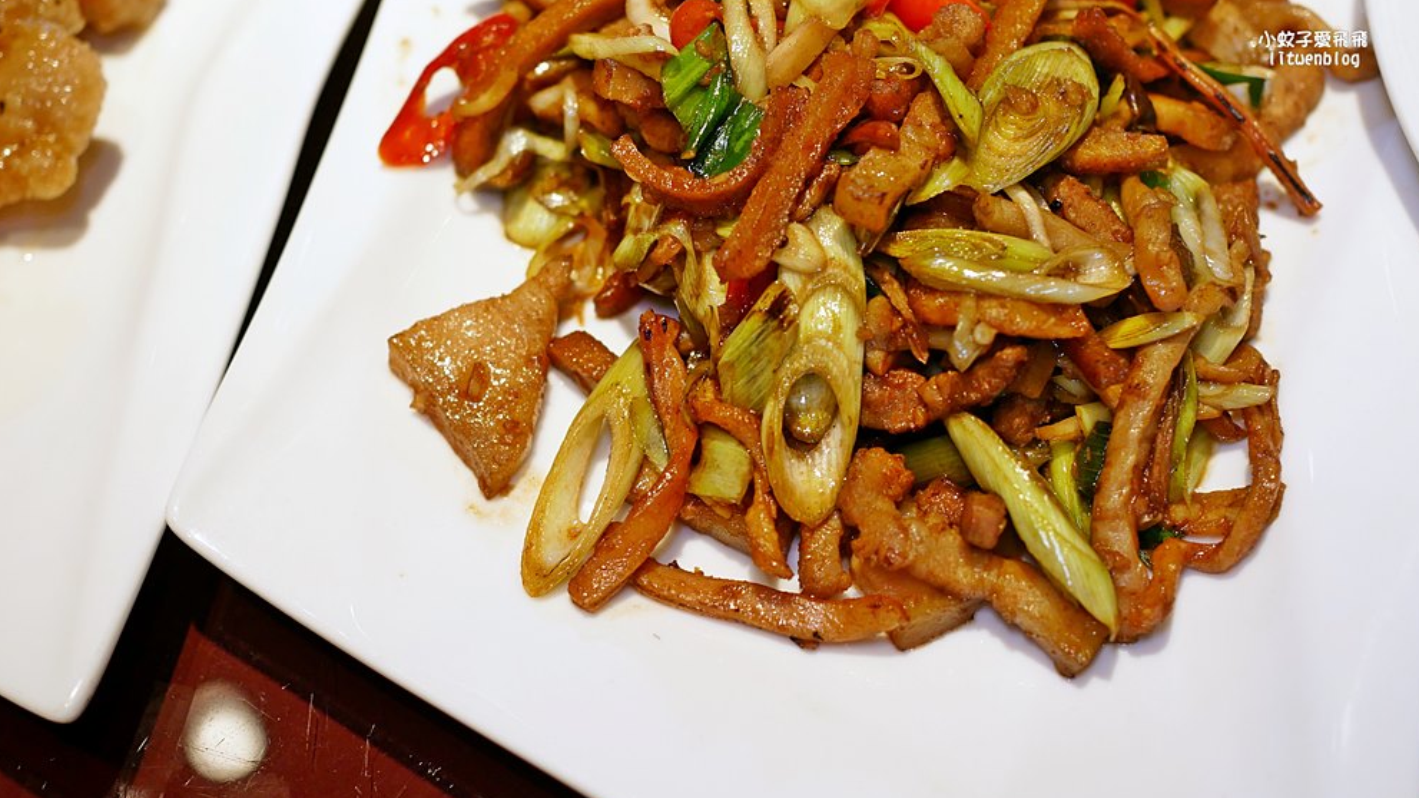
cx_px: 712
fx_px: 2069
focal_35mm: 55
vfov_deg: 21.7
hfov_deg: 37.9
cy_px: 276
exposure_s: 1/160
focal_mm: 25
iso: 200
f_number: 2.2
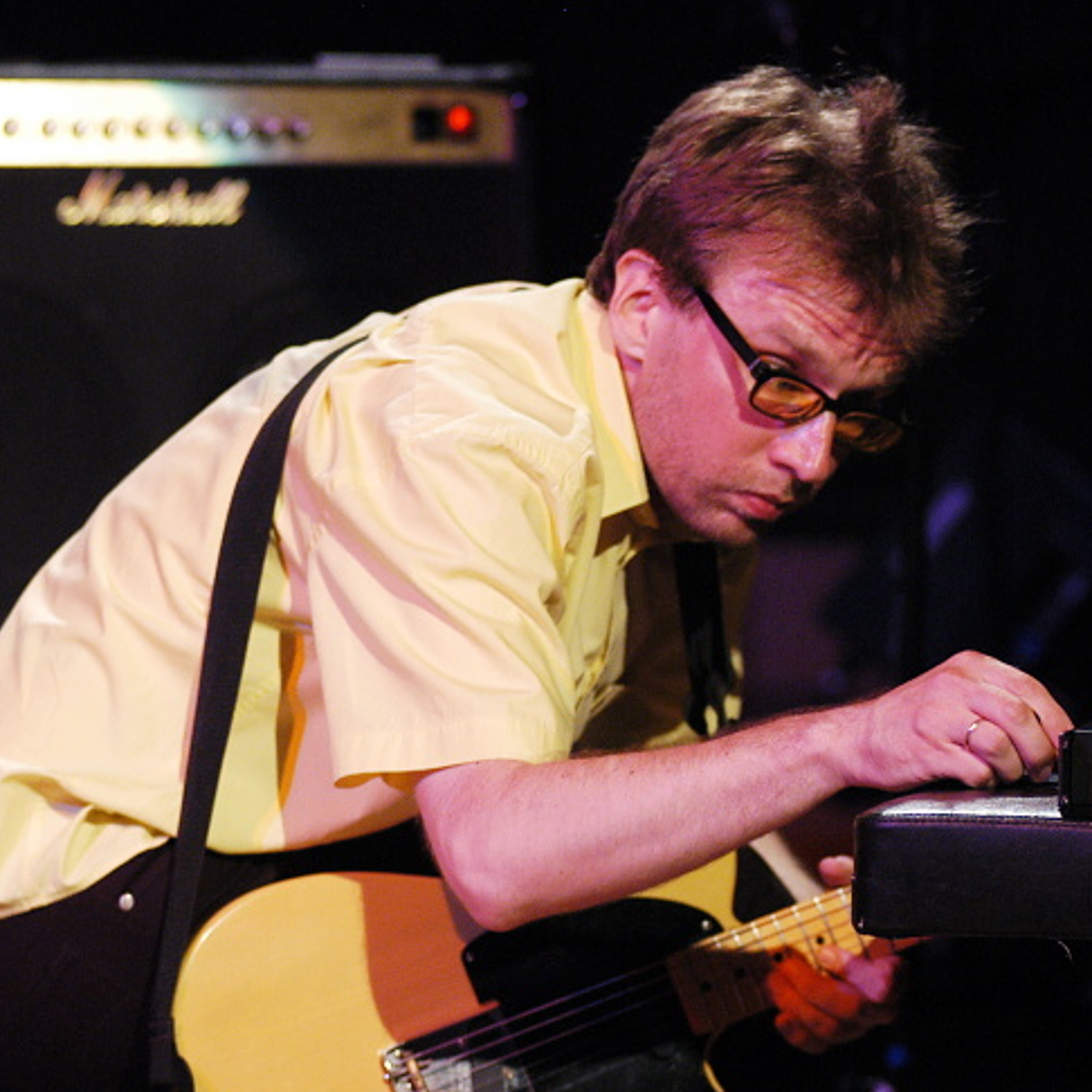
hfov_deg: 8.1
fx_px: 7745
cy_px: 546
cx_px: 744
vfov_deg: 8.1
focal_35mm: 217
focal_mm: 112
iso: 1000
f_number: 3.2
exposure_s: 1/80
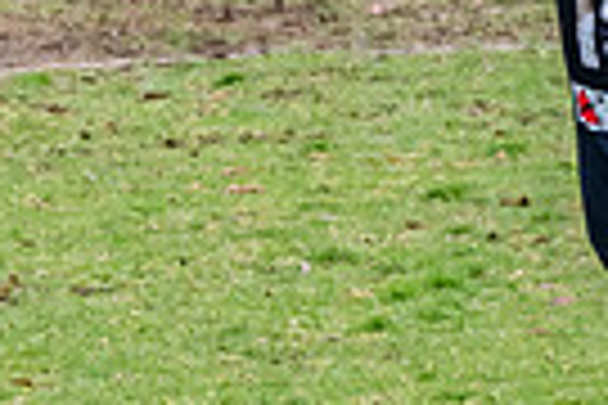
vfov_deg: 1.0
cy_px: -157
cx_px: 678
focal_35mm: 1425
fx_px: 24065
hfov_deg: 1.4
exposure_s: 1/1600
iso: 1250
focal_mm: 200
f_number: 7.1
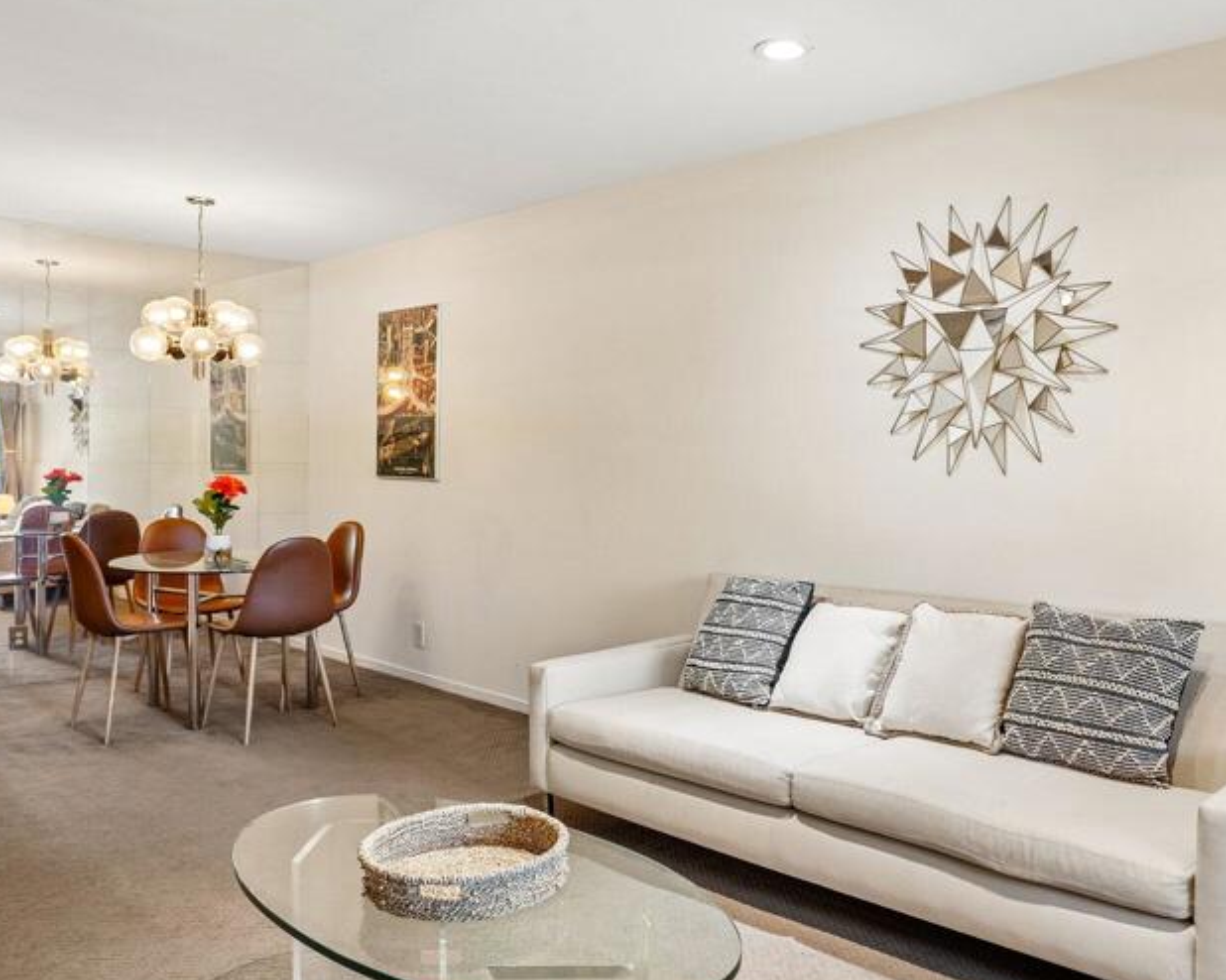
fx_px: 1016
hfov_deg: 61.7
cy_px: 472
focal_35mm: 28
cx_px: 738
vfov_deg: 51.5
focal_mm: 18
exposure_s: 1/8
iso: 400
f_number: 8
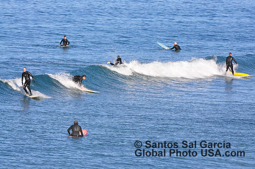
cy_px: 84
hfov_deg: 4.9
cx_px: 128
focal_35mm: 420
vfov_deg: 3.3
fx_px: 2971
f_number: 5.6
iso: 800
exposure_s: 1/2500
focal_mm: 280
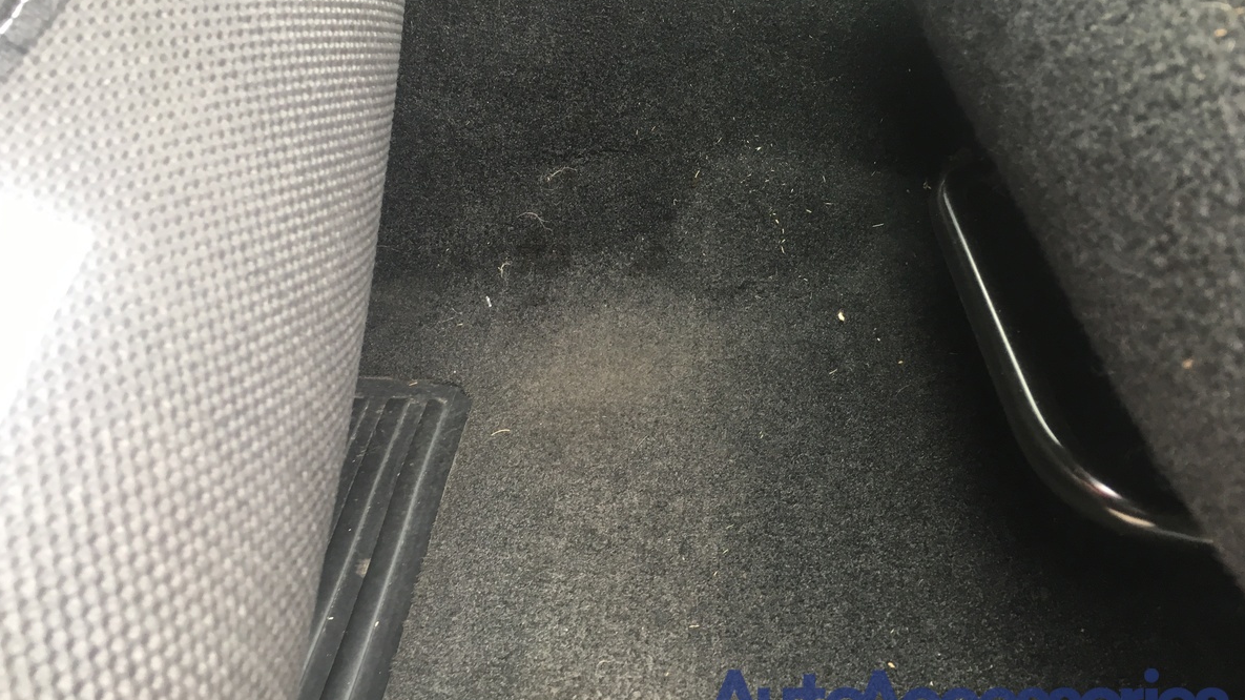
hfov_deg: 61.0
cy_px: 325
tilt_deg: -37.4
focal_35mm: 32
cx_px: 620
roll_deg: -3.5
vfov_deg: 36.6
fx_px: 1056
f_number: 2.2
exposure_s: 1/30
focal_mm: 4.15
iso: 64
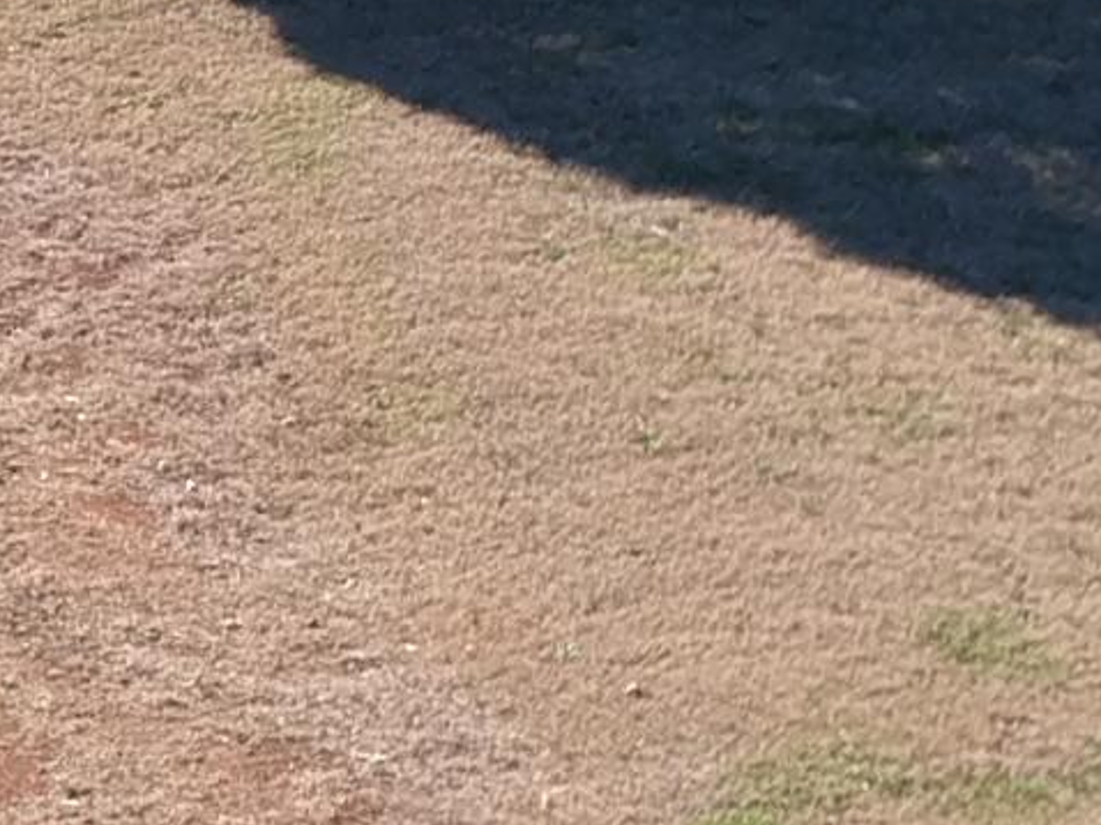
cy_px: 544
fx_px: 4991
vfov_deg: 9.4
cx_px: -2315
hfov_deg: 9.5
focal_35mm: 157
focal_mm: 4.49
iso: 100
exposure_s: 1/500
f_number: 2.6
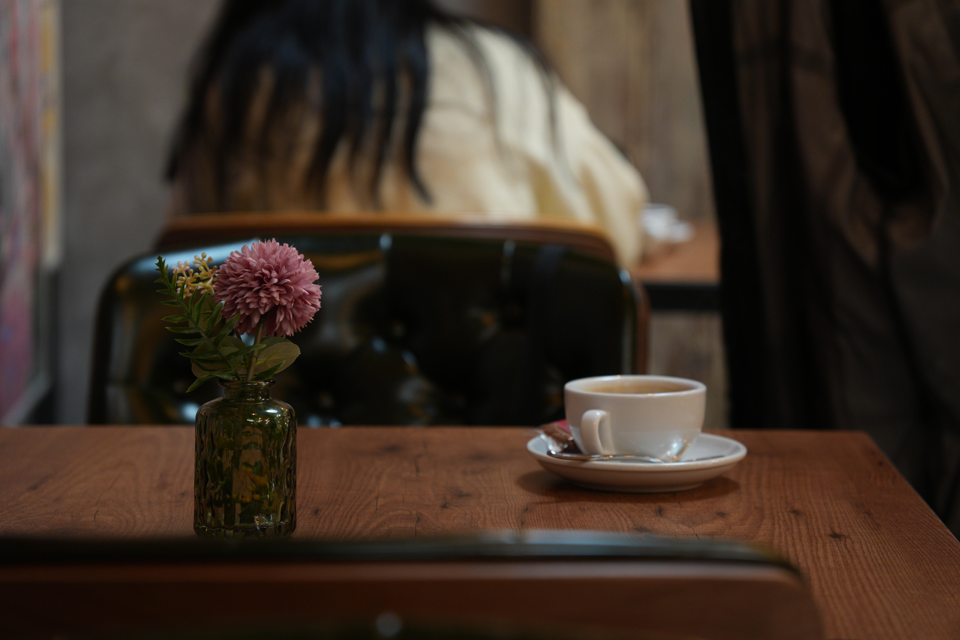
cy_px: 320
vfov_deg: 13.0
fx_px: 2800
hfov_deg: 19.5
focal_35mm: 105
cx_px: 480
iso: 500
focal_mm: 70
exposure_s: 1/60
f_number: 2.8
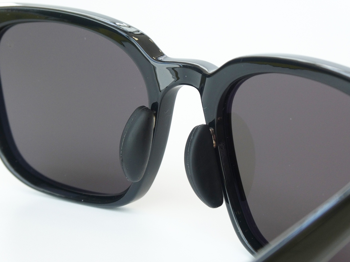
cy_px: 131
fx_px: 1254
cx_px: 175
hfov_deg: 15.9
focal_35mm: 124
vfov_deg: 12.0
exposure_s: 1/80
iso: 125
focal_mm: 22.3
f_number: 5.2
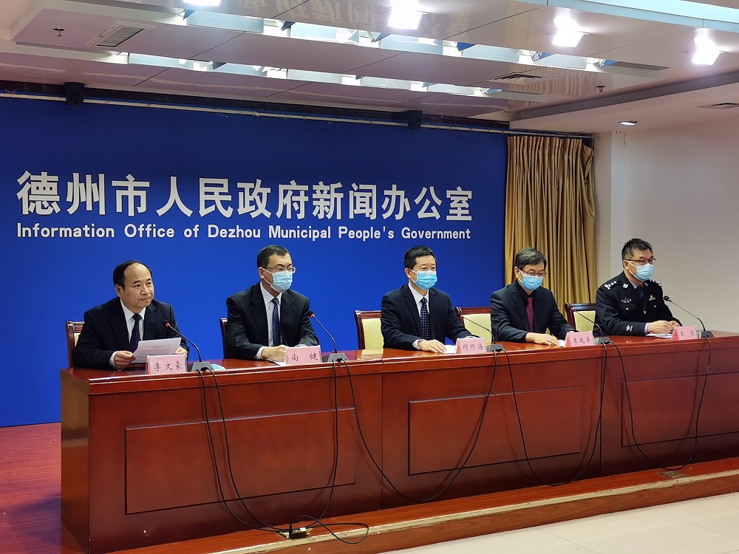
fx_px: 982
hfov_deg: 41.2
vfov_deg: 31.5
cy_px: 277
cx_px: 370
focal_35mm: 46
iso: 80
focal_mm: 5.58
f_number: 1.8
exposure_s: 1/100
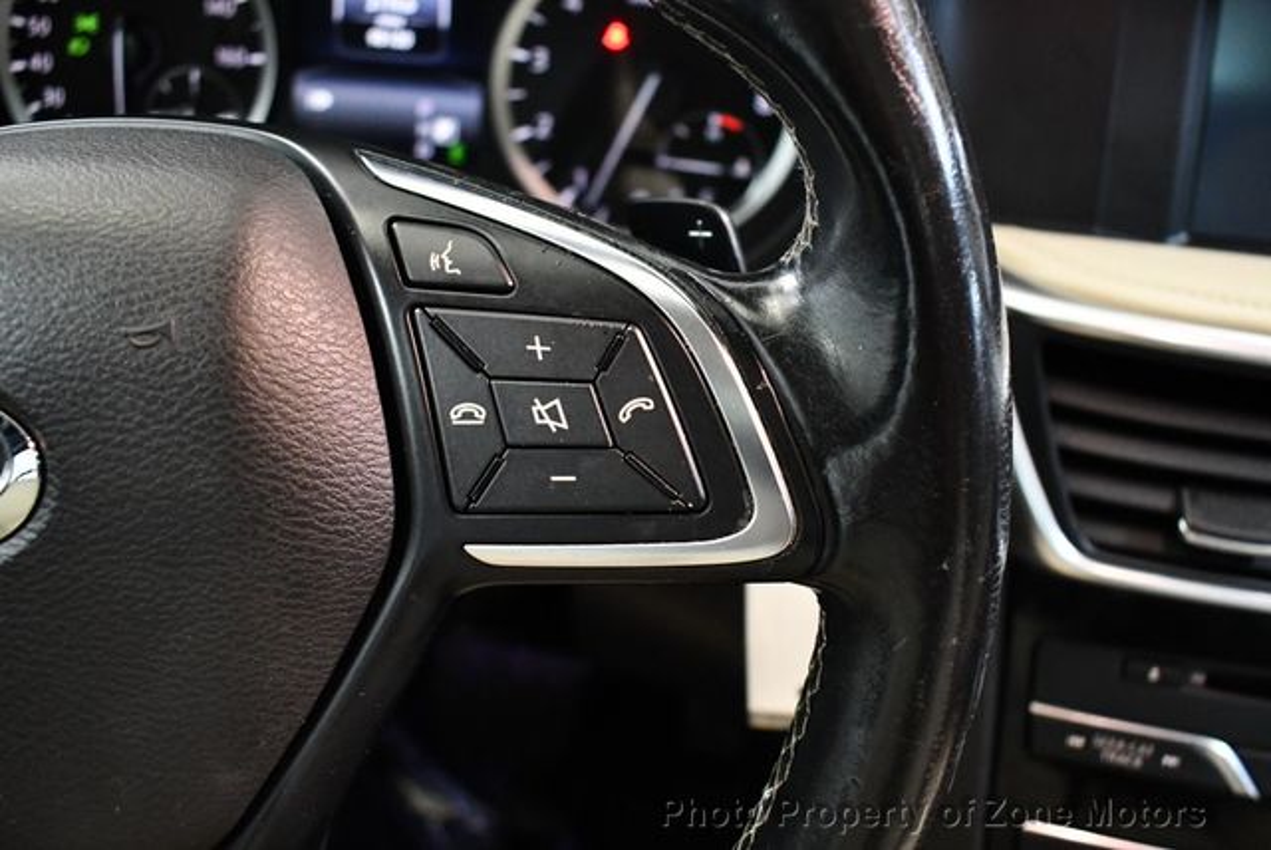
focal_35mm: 36
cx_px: 636
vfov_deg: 36.9
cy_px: 425
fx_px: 1272
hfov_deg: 53.1
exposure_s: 1/60
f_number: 3.5
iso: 3200
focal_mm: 18
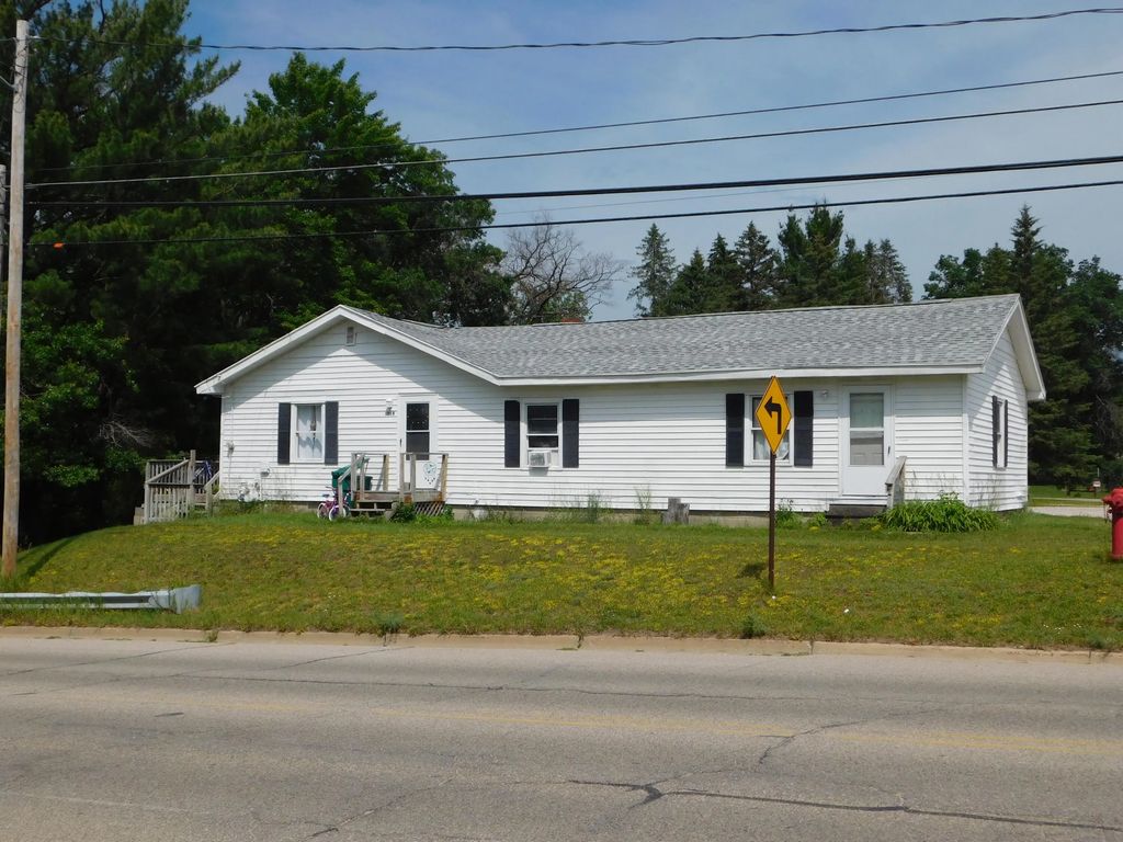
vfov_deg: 36.0
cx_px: 562
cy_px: 421
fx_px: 1298
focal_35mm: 40
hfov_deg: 46.8
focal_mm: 7.1
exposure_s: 1/800
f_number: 7.2
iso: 125
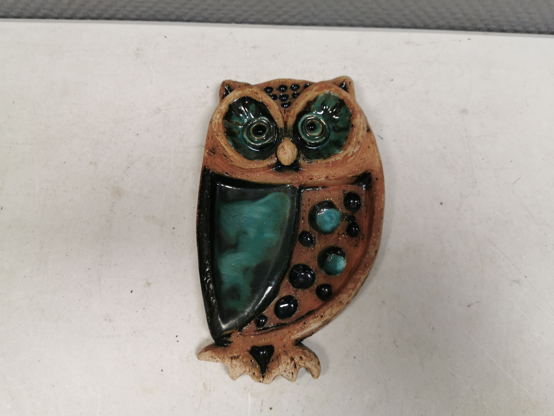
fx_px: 432
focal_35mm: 27
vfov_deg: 51.4
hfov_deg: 65.3
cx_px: 277
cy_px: 208
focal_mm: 5.56
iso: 80
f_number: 1.6
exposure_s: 1/100
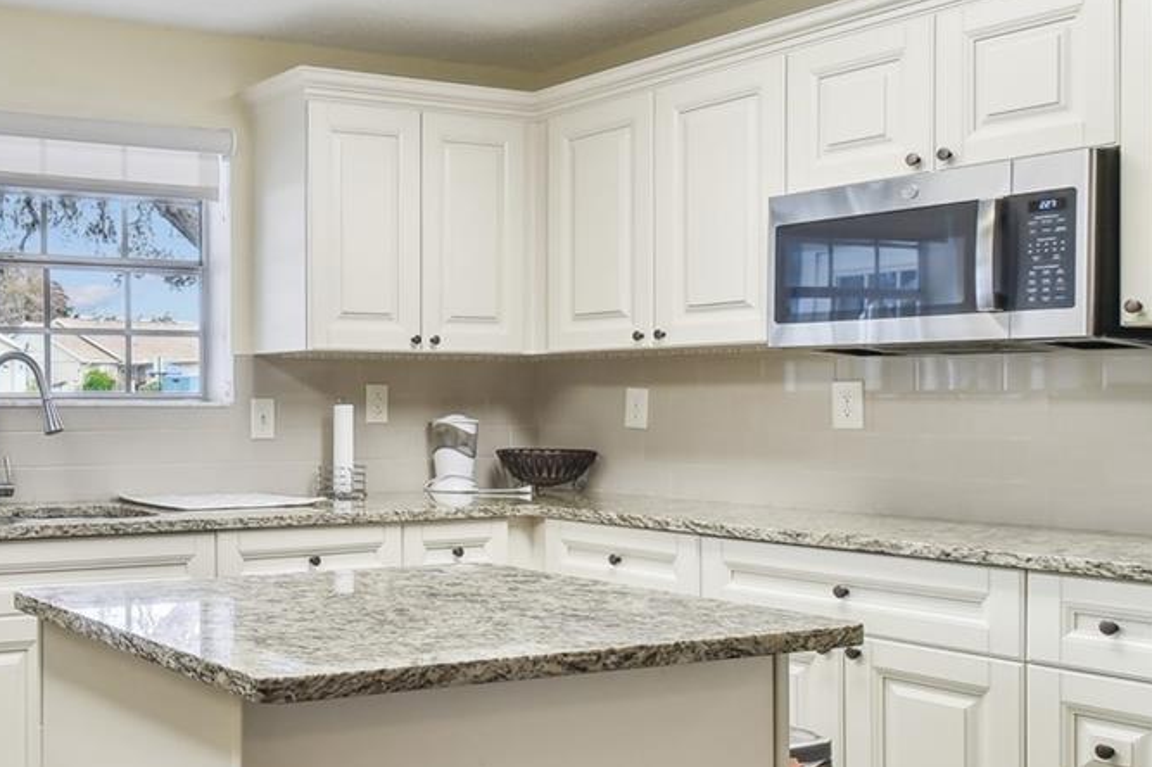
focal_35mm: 36
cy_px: 385
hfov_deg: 45.9
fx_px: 1151
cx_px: 36
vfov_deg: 36.8
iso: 100
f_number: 7.1
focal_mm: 10
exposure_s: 1/13
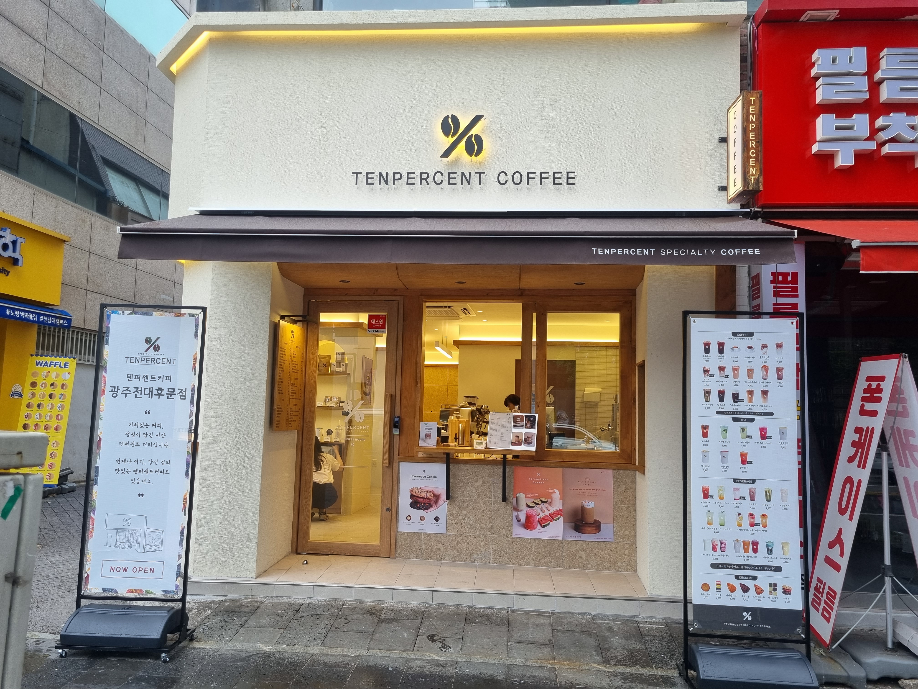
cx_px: 459
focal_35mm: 26
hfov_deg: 67.3
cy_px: 344
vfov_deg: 53.1
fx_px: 690
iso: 50
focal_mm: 5.4
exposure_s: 1/176
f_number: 1.8
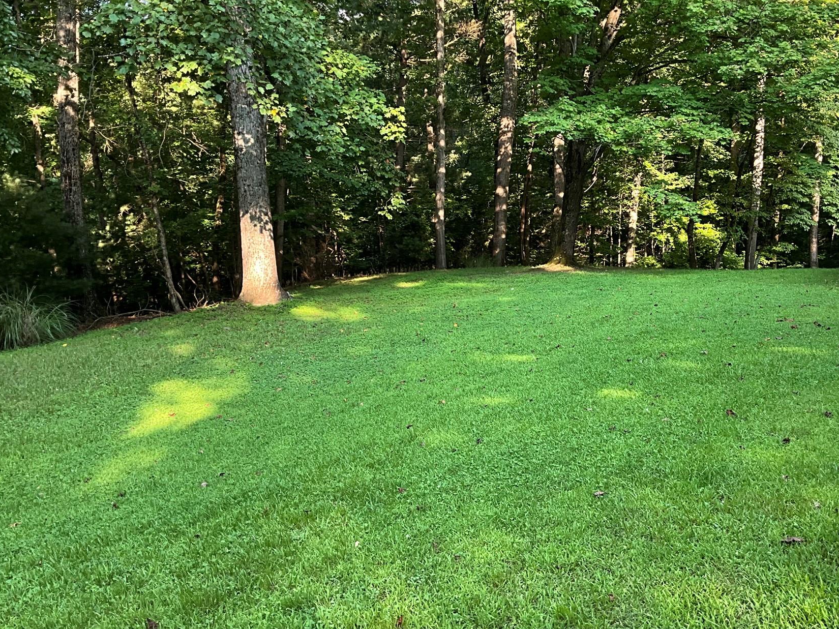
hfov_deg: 51.0
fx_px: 872
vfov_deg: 39.6
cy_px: 307
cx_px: 510
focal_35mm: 36
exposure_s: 1/122
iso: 40
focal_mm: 3
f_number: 1.8
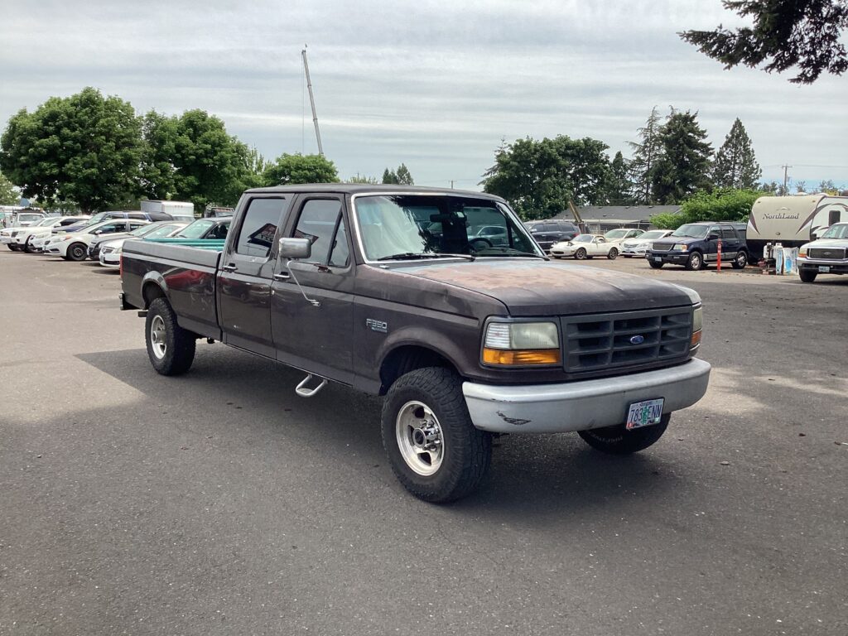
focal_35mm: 31
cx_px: 424
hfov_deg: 58.4
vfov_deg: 45.4
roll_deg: -1.5
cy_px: 318
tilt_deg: -7.9
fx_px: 759
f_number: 2.4
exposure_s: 1/916
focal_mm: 3.3
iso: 25
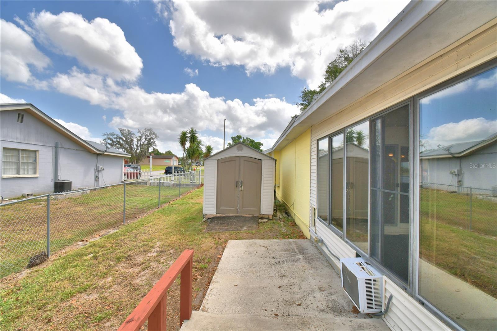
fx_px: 207
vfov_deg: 77.3
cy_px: 166
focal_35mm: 15
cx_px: 248
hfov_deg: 100.4
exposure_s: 1/250
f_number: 11
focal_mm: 10
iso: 100
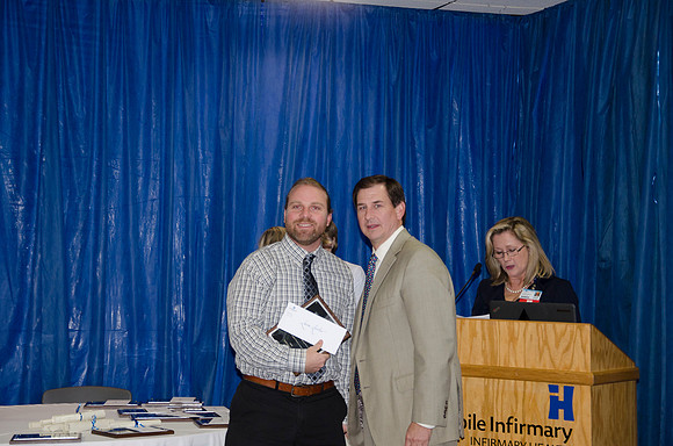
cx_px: 336
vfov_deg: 17.4
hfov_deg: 26.0
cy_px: 223
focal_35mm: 78
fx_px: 1455
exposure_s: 1/60
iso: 400
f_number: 5
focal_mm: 52
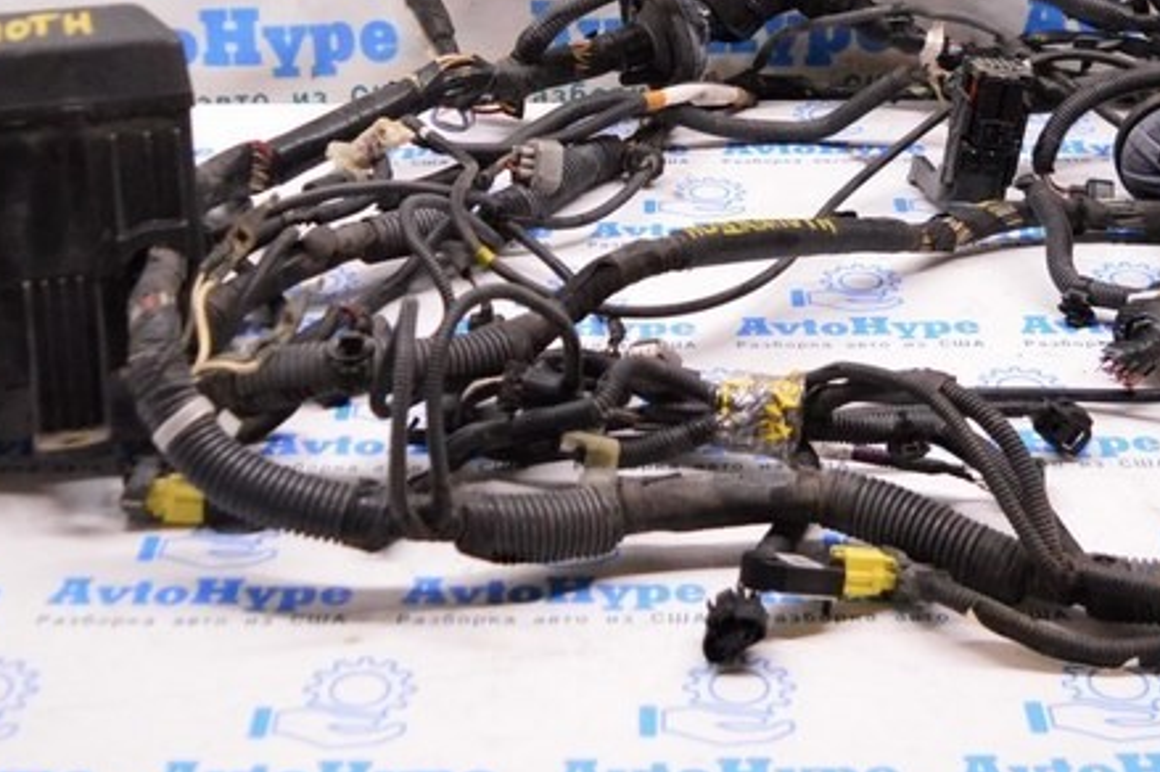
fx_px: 2254
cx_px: 597
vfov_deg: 18.9
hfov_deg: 28.9
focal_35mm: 70
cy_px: 12
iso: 3200
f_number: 3.5
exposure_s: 1/320
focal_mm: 20
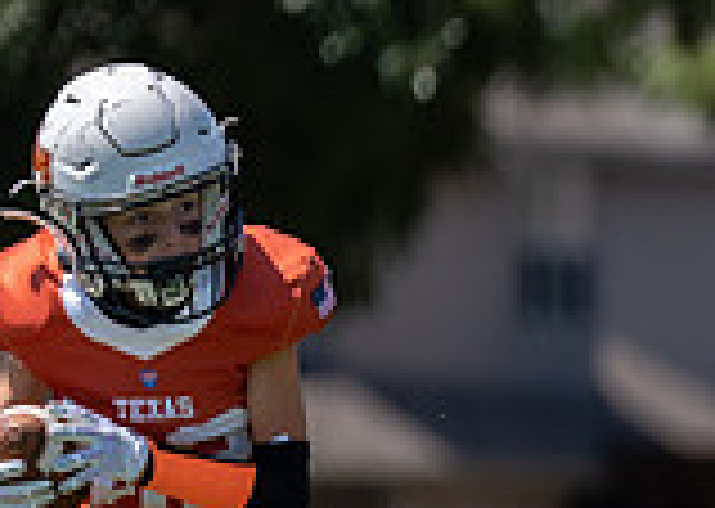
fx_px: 21164
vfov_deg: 1.4
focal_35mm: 1044
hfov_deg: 1.9
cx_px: 1769
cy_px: 458
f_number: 2.8
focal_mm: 200
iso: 100
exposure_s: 1/1600
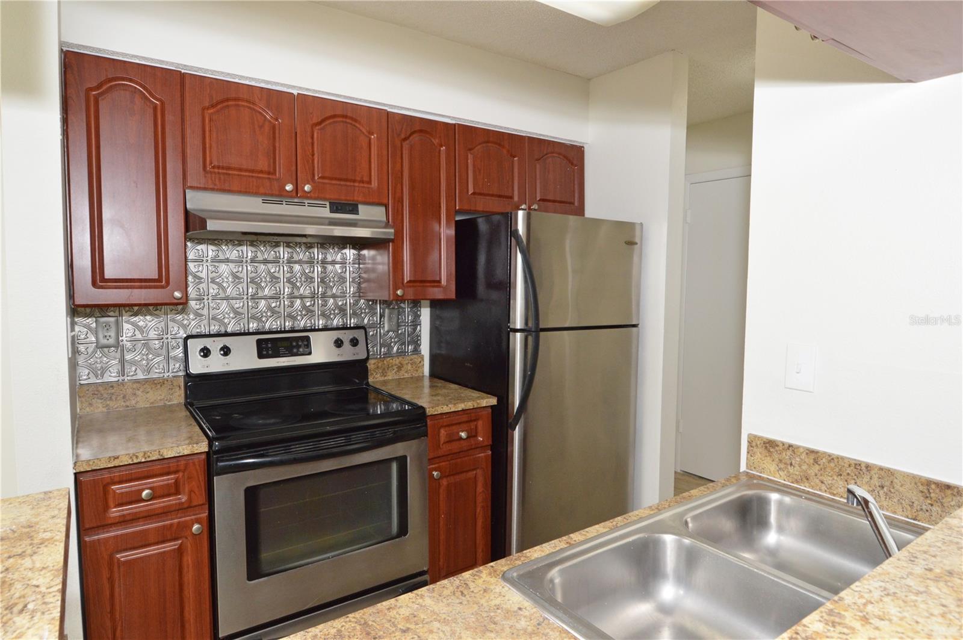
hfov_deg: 81.3
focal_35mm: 21
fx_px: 561
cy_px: 320
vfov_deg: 59.4
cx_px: 482
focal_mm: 14
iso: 800
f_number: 10
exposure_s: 1/80
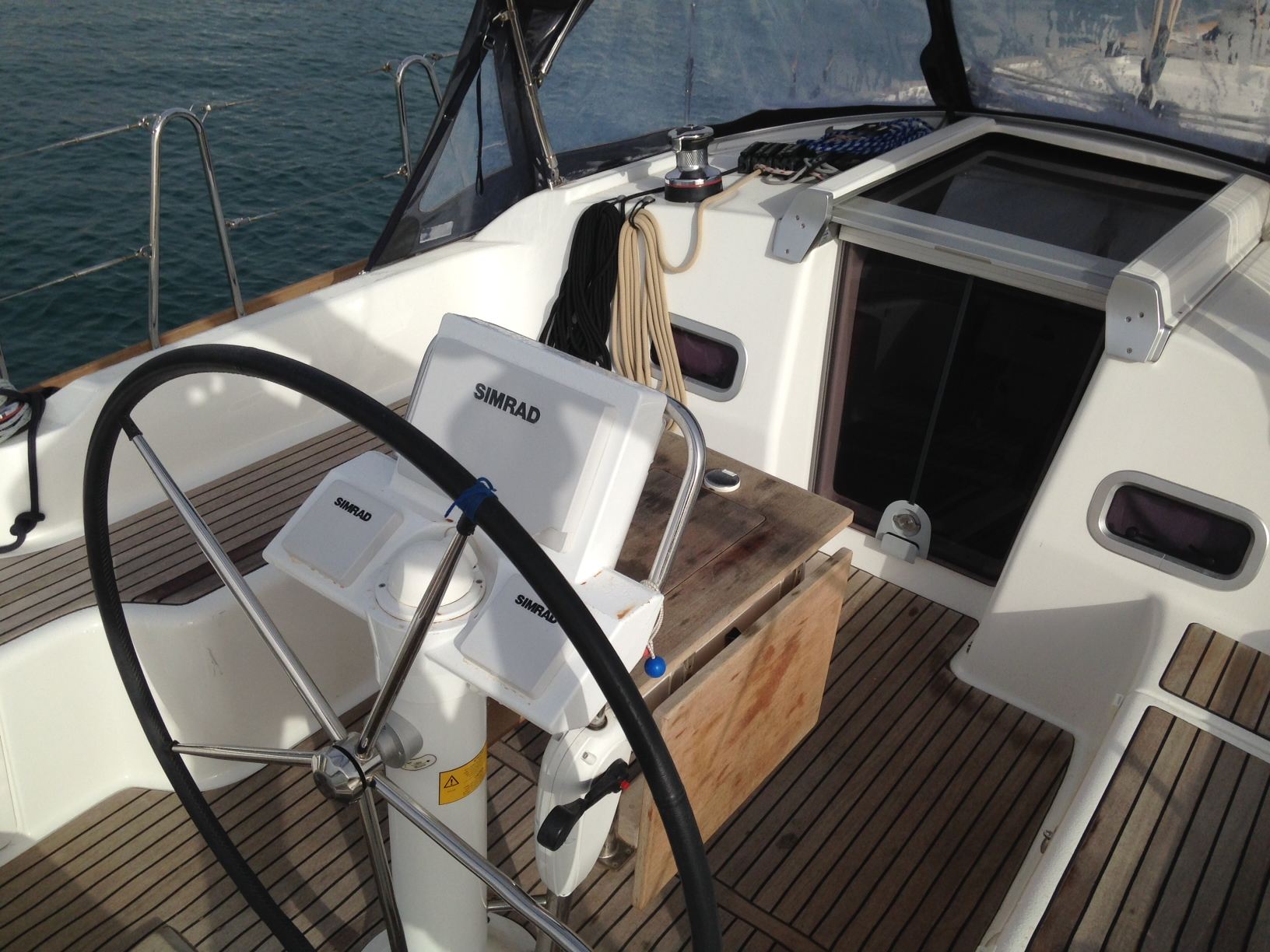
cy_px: 476
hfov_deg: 55.4
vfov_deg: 42.9
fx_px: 1211
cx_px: 635
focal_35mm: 33
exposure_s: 1/2710
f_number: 2.4
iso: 50
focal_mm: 4.12
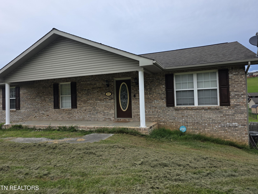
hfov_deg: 71.6
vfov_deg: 56.8
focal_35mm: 24
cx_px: 131
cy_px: 96
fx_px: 179
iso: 80
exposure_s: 1/2961
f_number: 1.7
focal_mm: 6.3
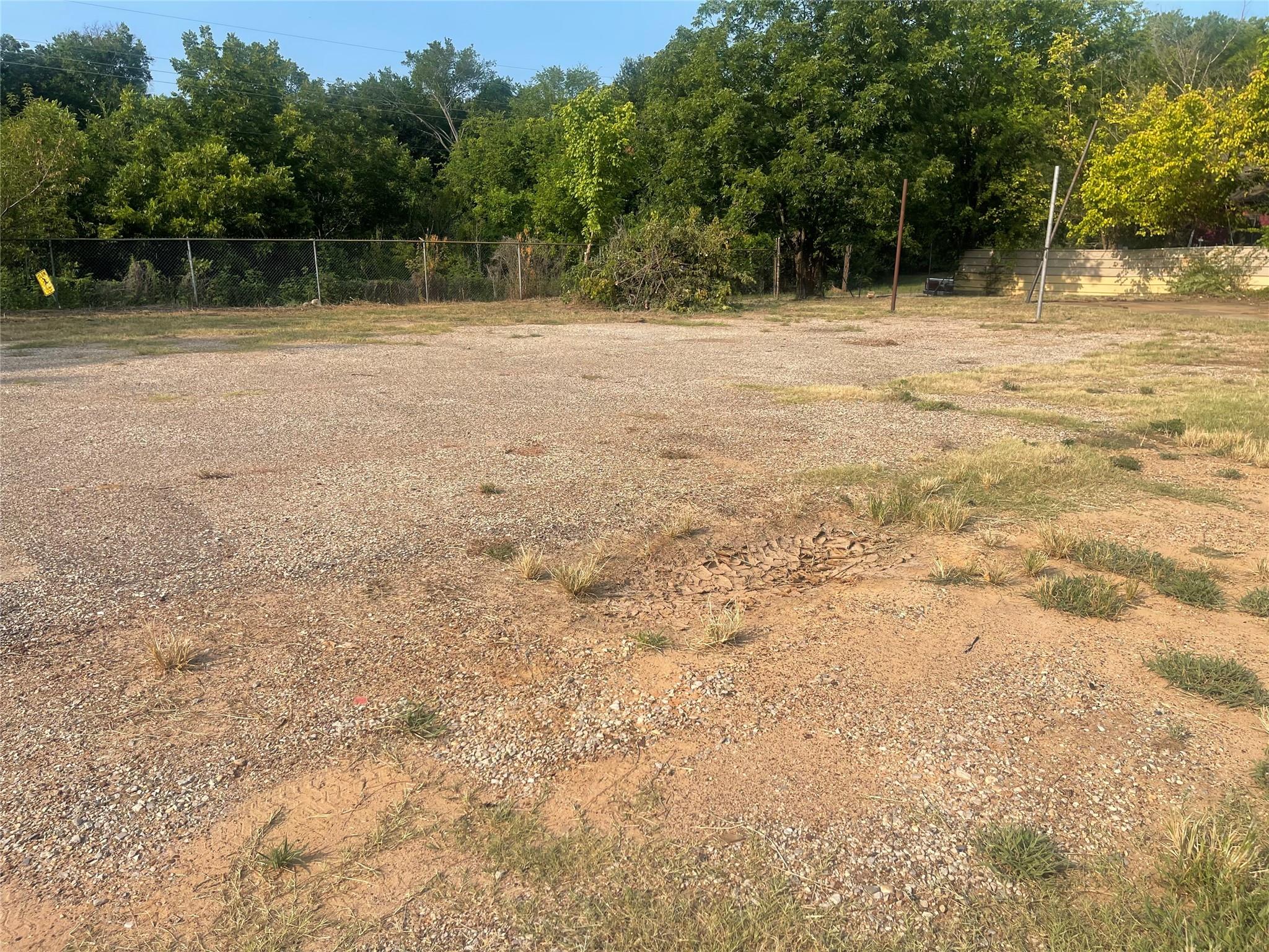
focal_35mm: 25
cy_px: 476
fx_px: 916
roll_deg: -2.0
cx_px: 634
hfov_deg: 69.4
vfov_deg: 54.9
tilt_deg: -14.5
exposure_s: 1/2717
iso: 32
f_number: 1.6
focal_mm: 5.1
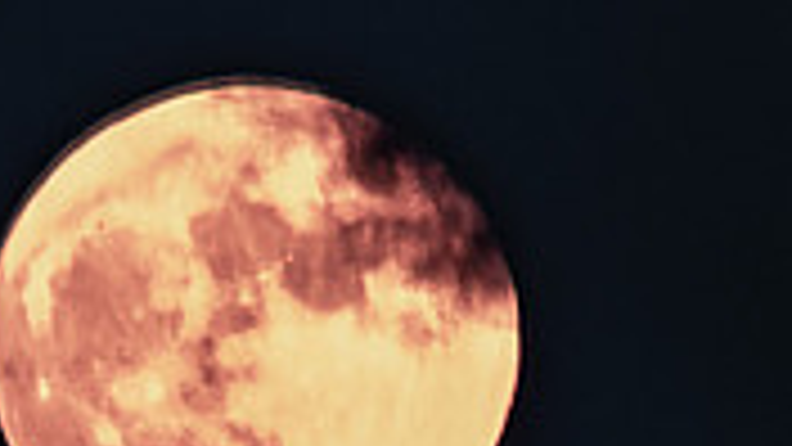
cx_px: 299
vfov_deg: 0.4
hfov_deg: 0.8
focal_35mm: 2839
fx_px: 59621
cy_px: 1071
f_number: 8
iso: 100
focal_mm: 126
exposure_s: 1/2
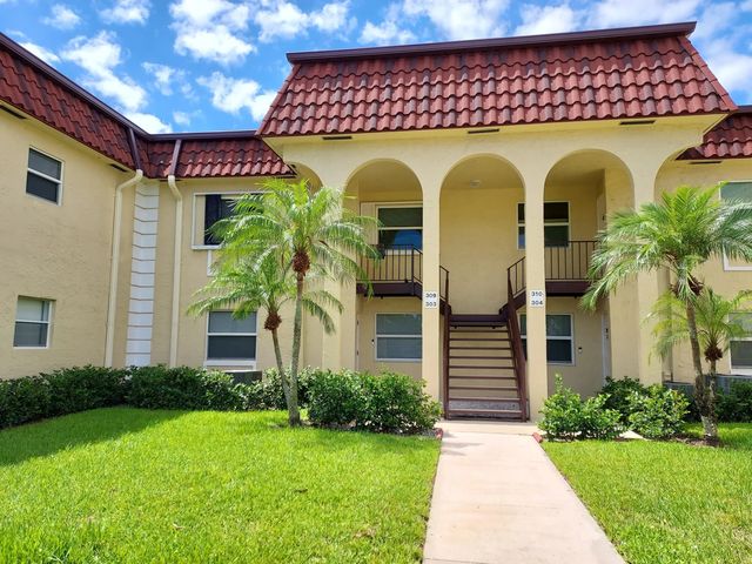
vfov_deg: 56.8
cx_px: 376
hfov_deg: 71.6
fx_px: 521
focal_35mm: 24
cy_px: 282
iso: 40
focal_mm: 4.6
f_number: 1.8
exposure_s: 1/738
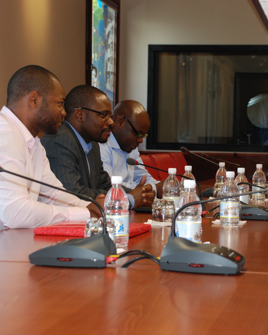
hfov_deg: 18.0
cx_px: 189
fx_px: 843
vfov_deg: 22.5
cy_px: 168
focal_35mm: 85
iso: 320
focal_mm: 40
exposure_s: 1/60
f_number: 4.5
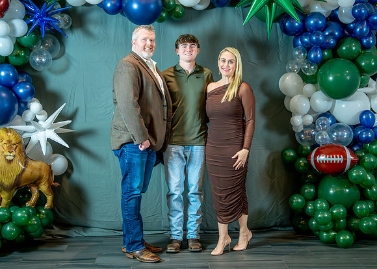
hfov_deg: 35.8
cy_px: 134
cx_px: 194
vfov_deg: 26.0
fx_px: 583
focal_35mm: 54
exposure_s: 1/400
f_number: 1.2
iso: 1600
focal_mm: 50
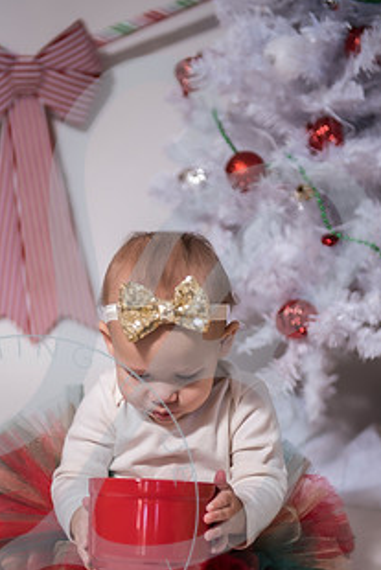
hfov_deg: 15.2
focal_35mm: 90
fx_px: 1427
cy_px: 366
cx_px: 110
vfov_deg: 22.5
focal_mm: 62
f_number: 2.8
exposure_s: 1/125
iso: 100
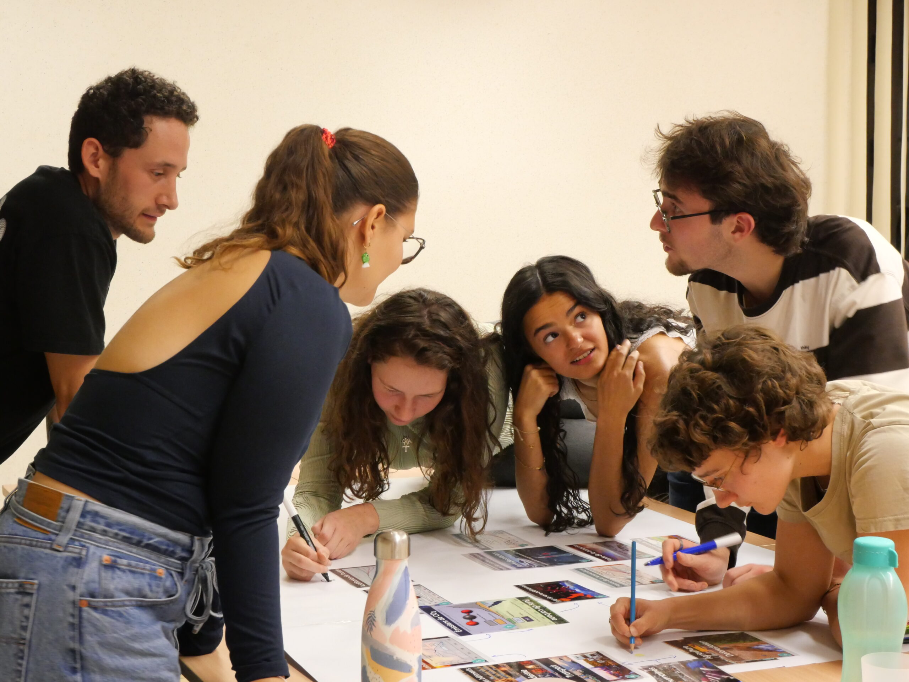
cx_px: 454
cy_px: 341
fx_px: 1576
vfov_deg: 24.4
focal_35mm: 60
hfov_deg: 32.2
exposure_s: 1/20
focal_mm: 30
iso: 3200
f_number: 10
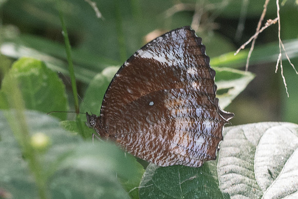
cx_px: 149
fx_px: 7208
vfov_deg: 1.6
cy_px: 132
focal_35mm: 871
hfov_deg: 2.4
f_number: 5.6
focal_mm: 150
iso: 800
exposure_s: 1/200
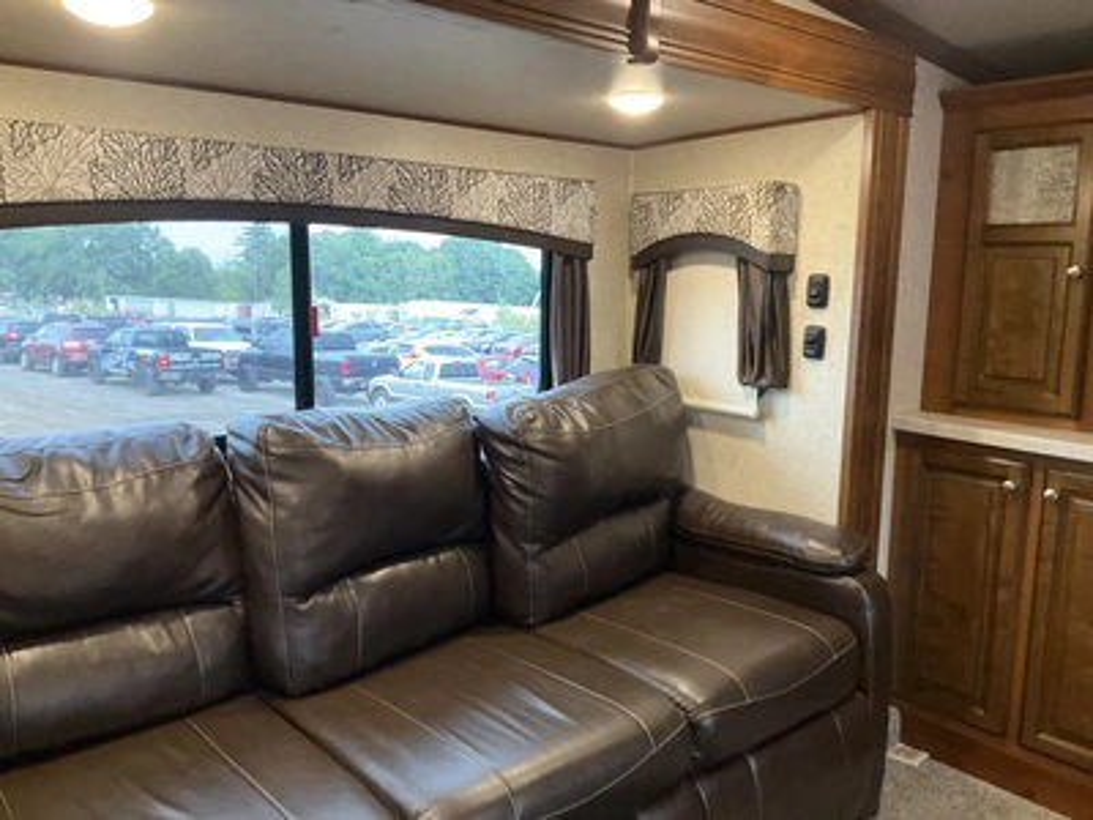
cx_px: 546
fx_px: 916
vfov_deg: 48.2
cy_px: 410
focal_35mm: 29
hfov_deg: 61.7
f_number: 1.8
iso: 320
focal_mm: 3
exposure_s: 1/54
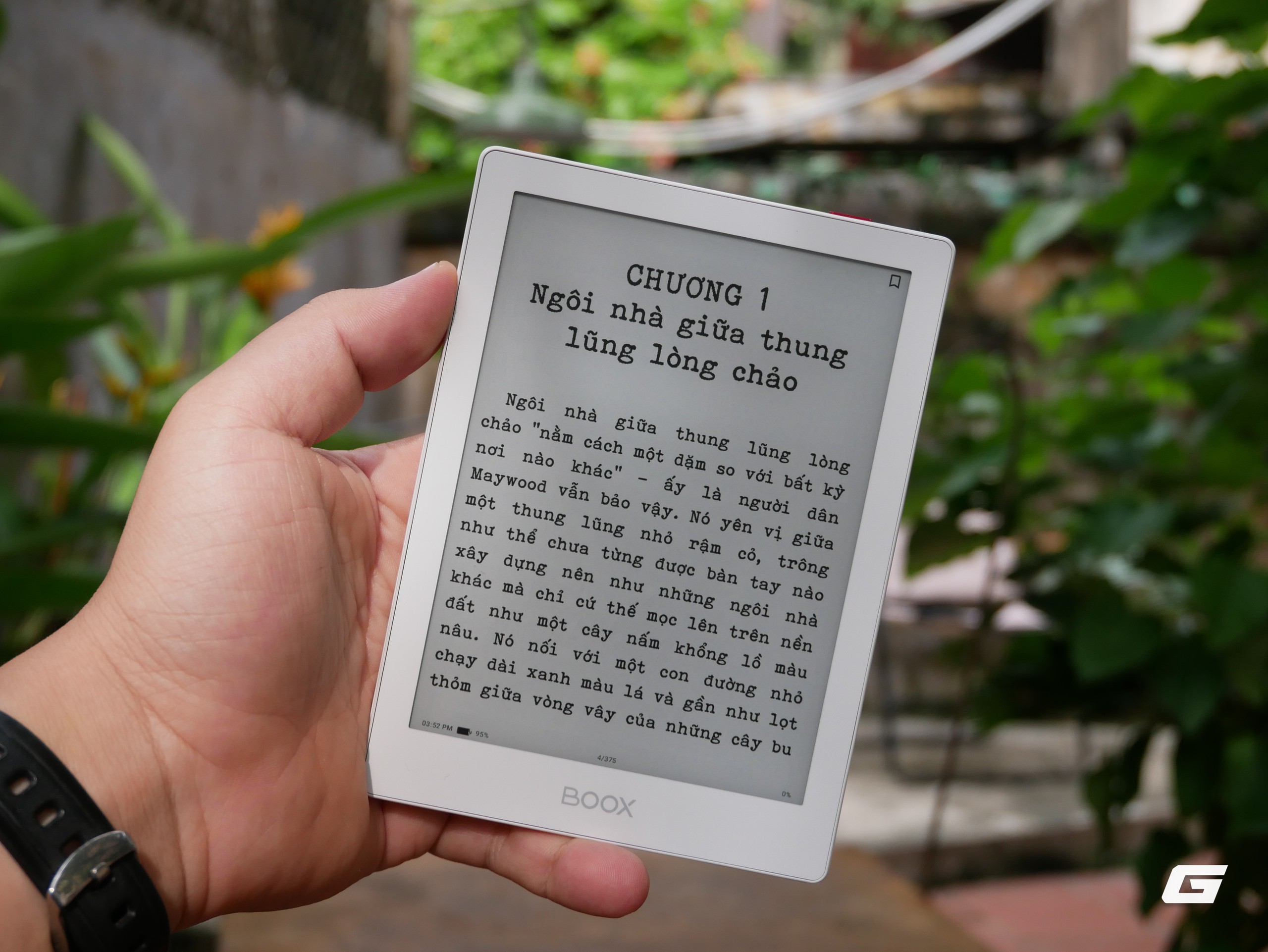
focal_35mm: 50
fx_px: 1832
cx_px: 634
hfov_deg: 38.2
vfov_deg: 29.1
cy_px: 476
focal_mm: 25
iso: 500
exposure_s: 1/400
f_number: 5
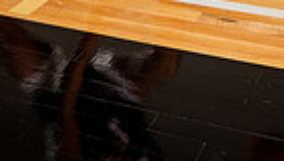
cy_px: -239
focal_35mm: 98
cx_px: 157
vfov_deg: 10.5
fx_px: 740
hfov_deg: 21.7
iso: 640
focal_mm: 29.4
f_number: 7.1
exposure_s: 1/200
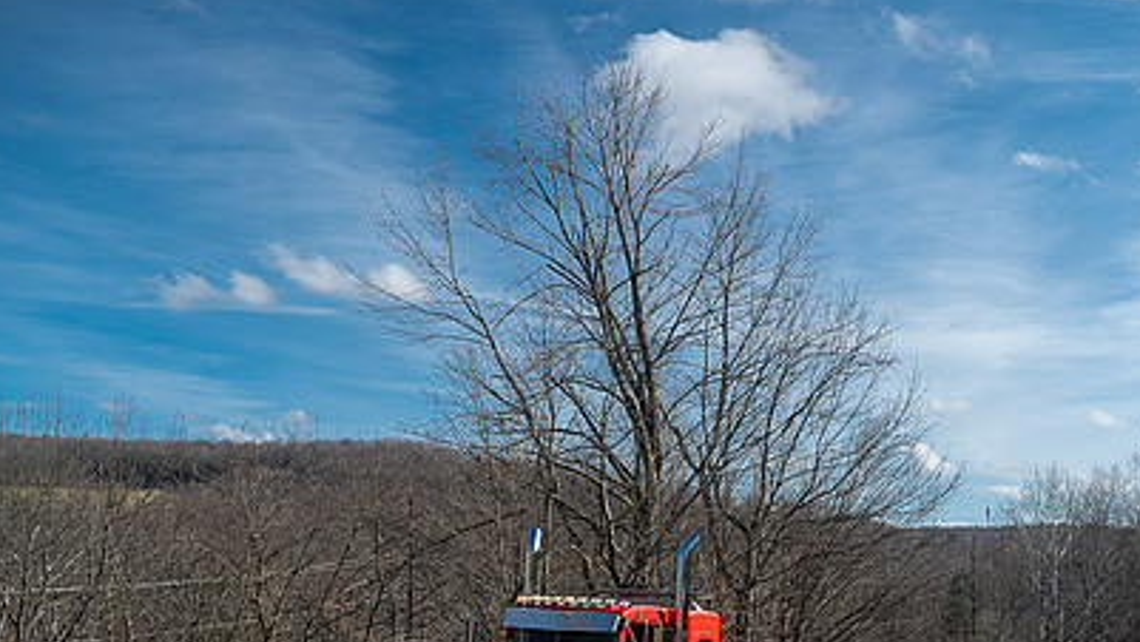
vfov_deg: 22.4
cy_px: 510
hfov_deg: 39.1
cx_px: 660
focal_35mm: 53
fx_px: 1603
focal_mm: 35
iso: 100
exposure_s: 1/80
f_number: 2.8
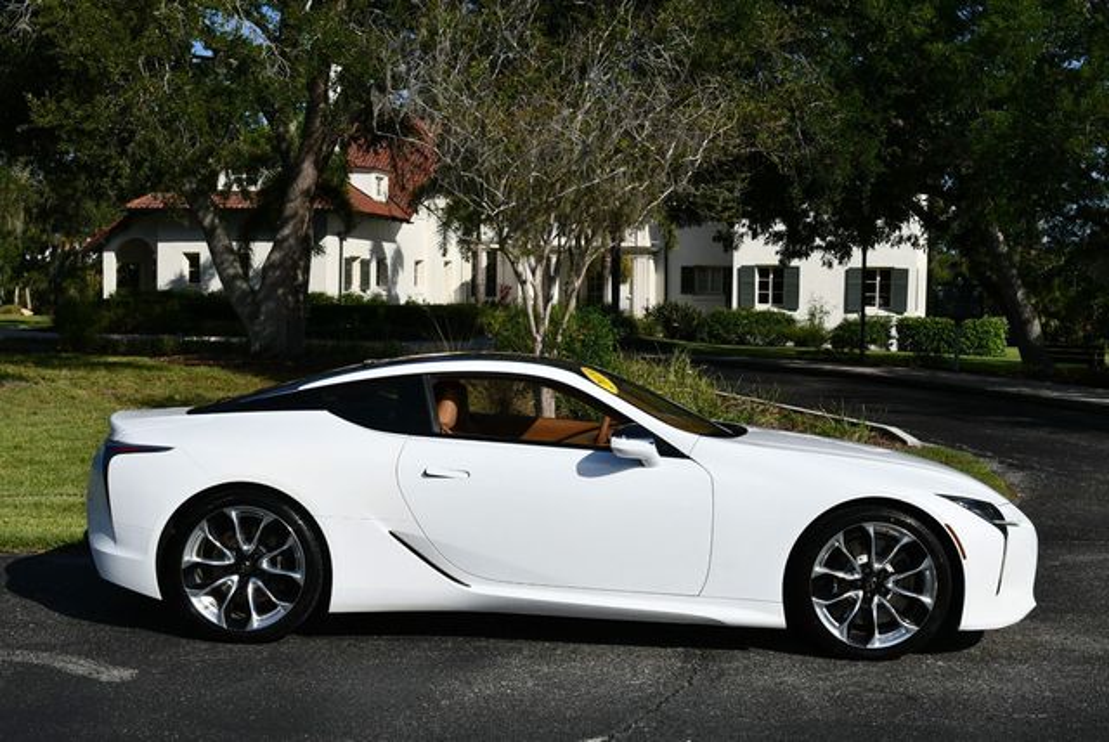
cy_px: 371
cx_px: 554
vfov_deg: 28.1
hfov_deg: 41.1
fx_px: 1480
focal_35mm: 48
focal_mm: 24
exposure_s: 1/400
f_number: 9
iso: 100
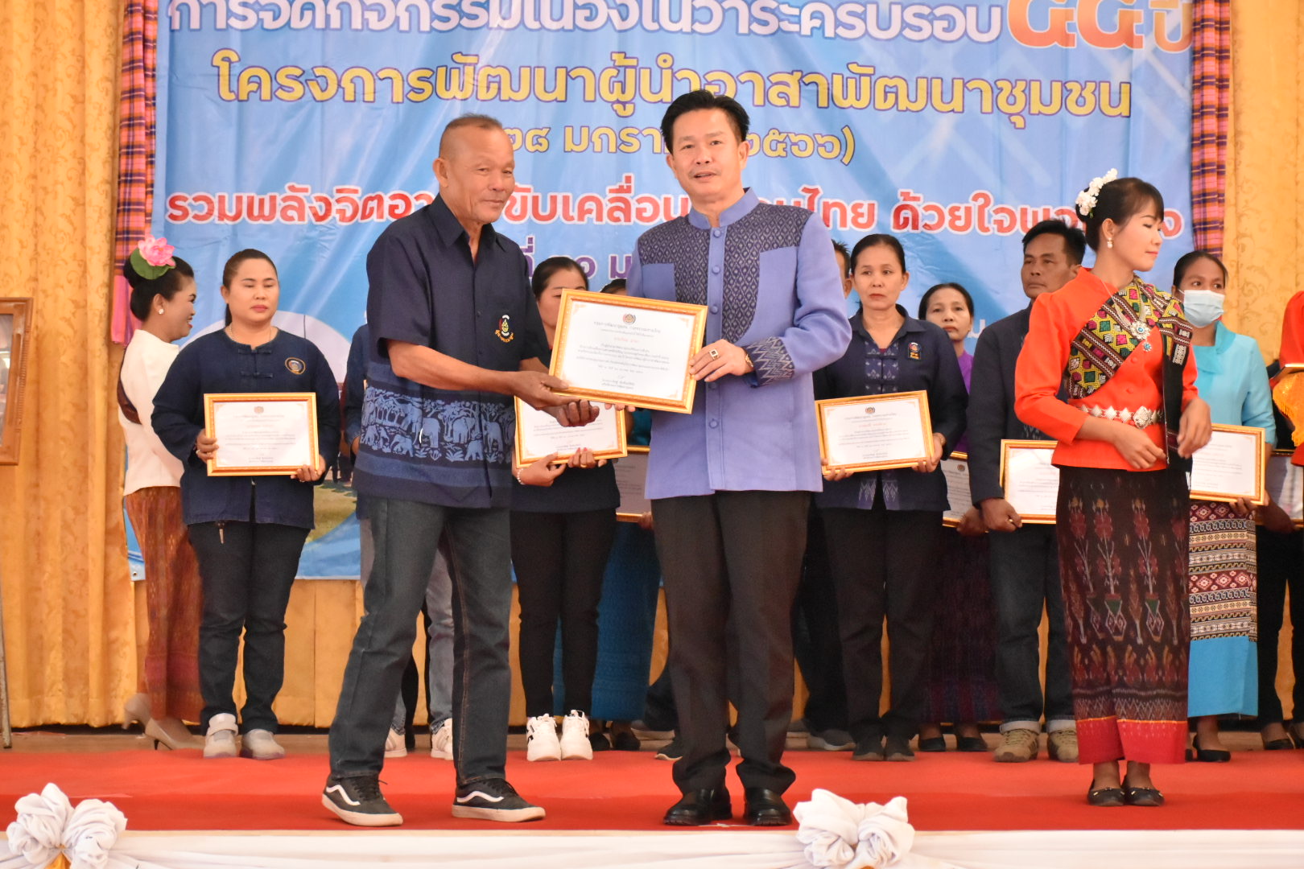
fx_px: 2825
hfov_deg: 26.0
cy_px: 434
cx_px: 652
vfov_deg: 17.5
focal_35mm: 78
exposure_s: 1/160
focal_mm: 52
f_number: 6.3
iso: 4000
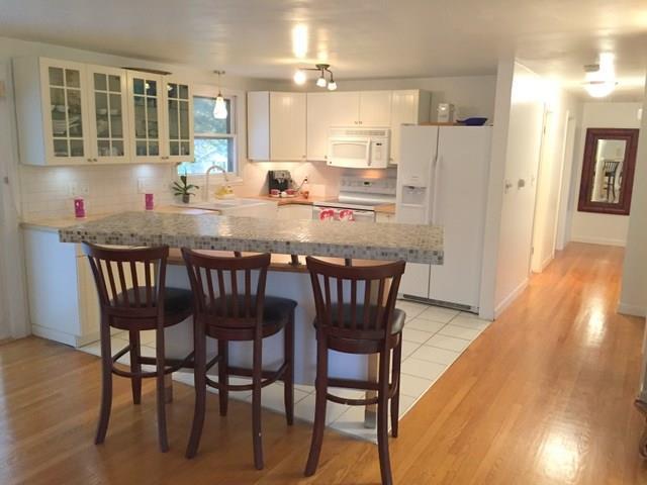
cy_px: 242
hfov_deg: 61.7
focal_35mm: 29
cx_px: 324
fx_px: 542
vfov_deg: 48.2
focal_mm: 4.15
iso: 160
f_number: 2.2
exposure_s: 1/30
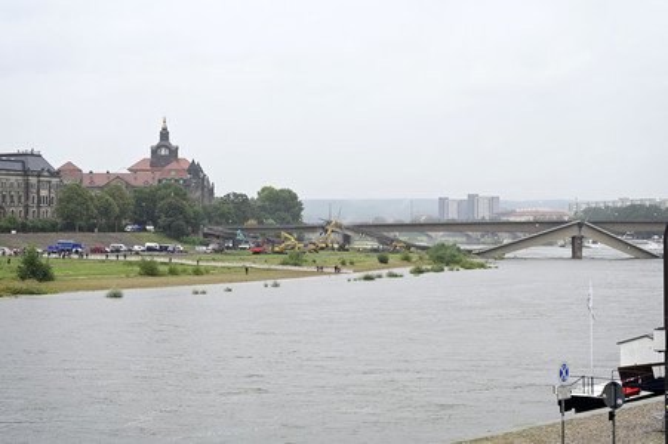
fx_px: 1298
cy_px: 222
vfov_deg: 19.4
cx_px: 334
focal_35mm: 70
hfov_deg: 28.9
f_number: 4
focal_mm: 70
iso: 100
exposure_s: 1/200
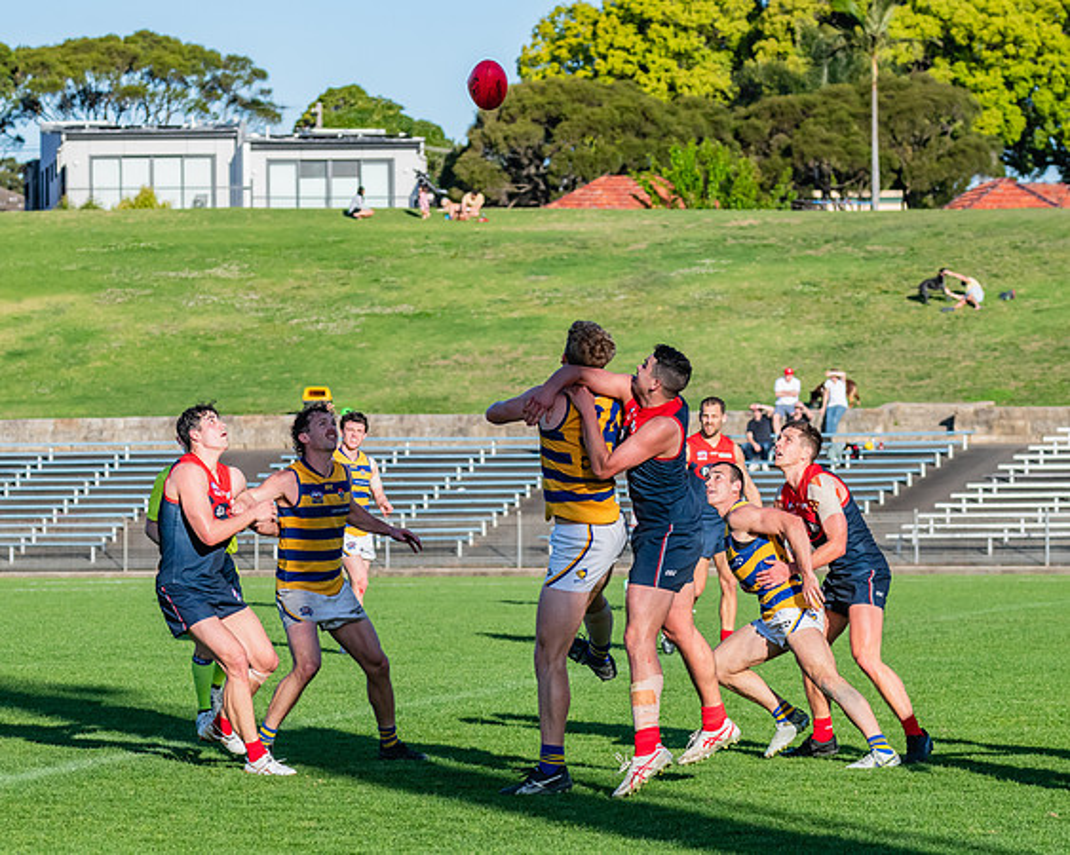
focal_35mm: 217
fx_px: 6869
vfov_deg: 7.1
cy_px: 472
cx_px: 623
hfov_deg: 8.9
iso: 800
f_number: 9
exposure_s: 1/1600
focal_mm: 170
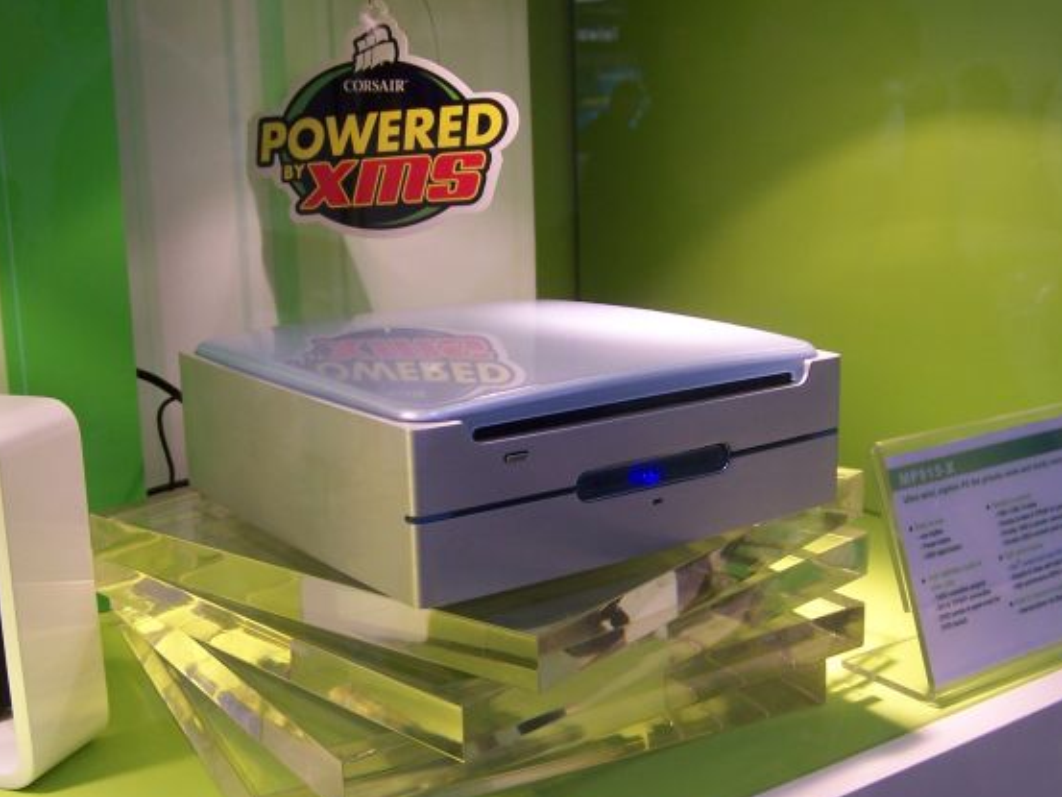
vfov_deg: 32.9
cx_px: 536
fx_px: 1350
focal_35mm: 44
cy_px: 426
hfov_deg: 42.9
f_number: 2.8
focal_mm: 6.3
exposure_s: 1/60
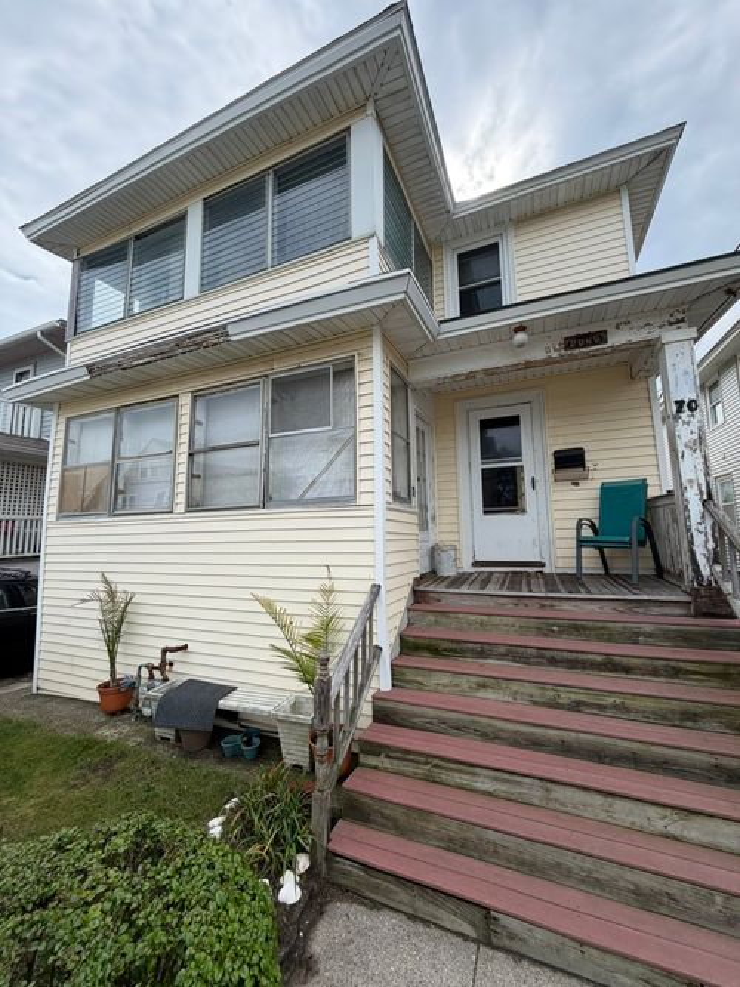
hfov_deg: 85.7
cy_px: 494
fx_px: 399
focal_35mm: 14
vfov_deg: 102.1
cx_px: 370
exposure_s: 1/770
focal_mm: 2.22
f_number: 2.2
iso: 40
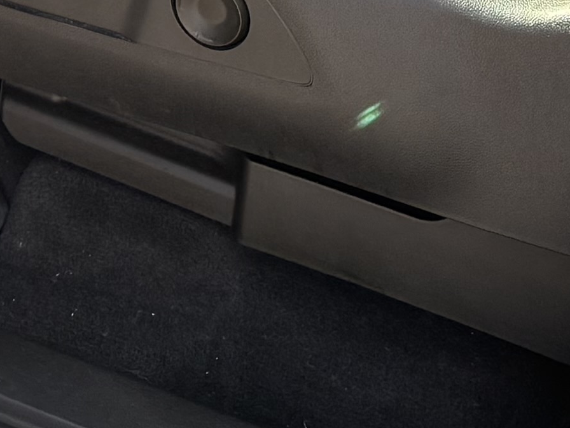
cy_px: -767
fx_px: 2519
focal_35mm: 153
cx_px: -3
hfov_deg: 12.7
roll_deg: +2.6
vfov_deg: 8.4
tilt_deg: -15.5
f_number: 1.78
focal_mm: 6.76
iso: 100
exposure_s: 1/563
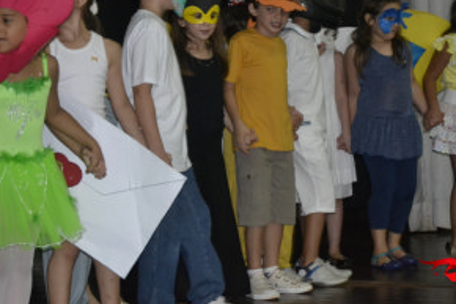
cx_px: 247
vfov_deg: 9.1
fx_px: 1899
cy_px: 102
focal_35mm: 150
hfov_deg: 13.7
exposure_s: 1/60
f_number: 5
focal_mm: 58
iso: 3200
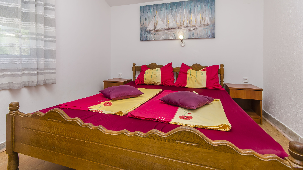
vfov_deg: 63.1
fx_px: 137
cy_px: 64
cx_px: 151
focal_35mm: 17
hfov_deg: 95.9
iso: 100
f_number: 8
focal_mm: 10
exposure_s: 1/80
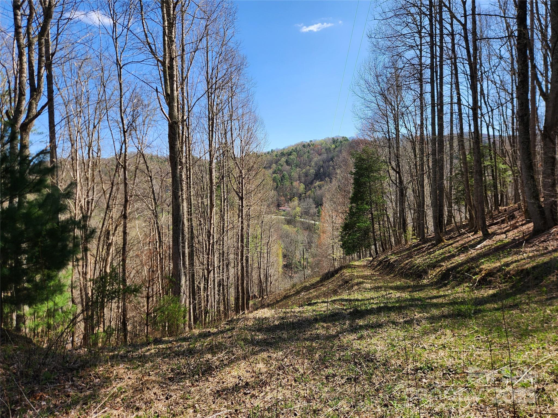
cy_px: 209
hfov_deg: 73.9
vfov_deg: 58.9
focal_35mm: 23
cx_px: 279
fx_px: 371
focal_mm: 5.4
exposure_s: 1/812
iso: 20
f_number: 1.8
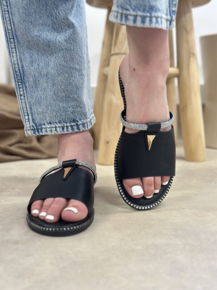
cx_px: 108
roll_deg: +1.6
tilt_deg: -9.8
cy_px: 145
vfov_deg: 39.7
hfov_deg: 30.3
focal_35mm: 48
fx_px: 401
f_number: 1.78
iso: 160
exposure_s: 1/50
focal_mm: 6.86
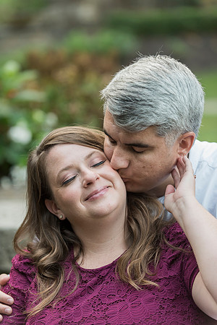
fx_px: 1049
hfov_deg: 11.8
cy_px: 162
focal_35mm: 116
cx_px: 108
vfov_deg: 17.6
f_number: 3.2
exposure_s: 1/250
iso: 800
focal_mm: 116
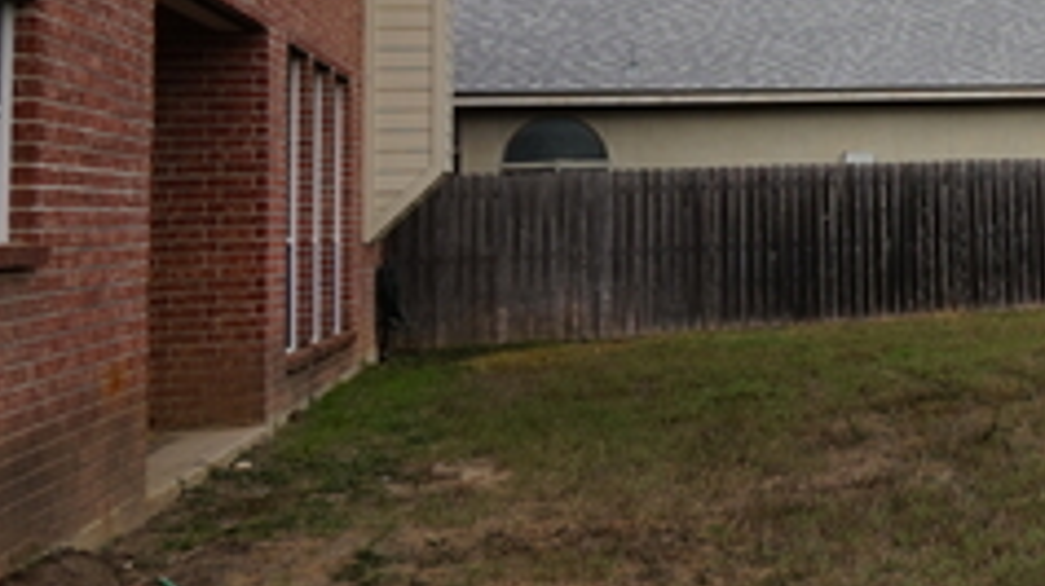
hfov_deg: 33.1
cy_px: 82
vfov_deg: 23.0
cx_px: 1257
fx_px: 1412
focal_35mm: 51
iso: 100
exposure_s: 1/100
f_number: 9
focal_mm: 12
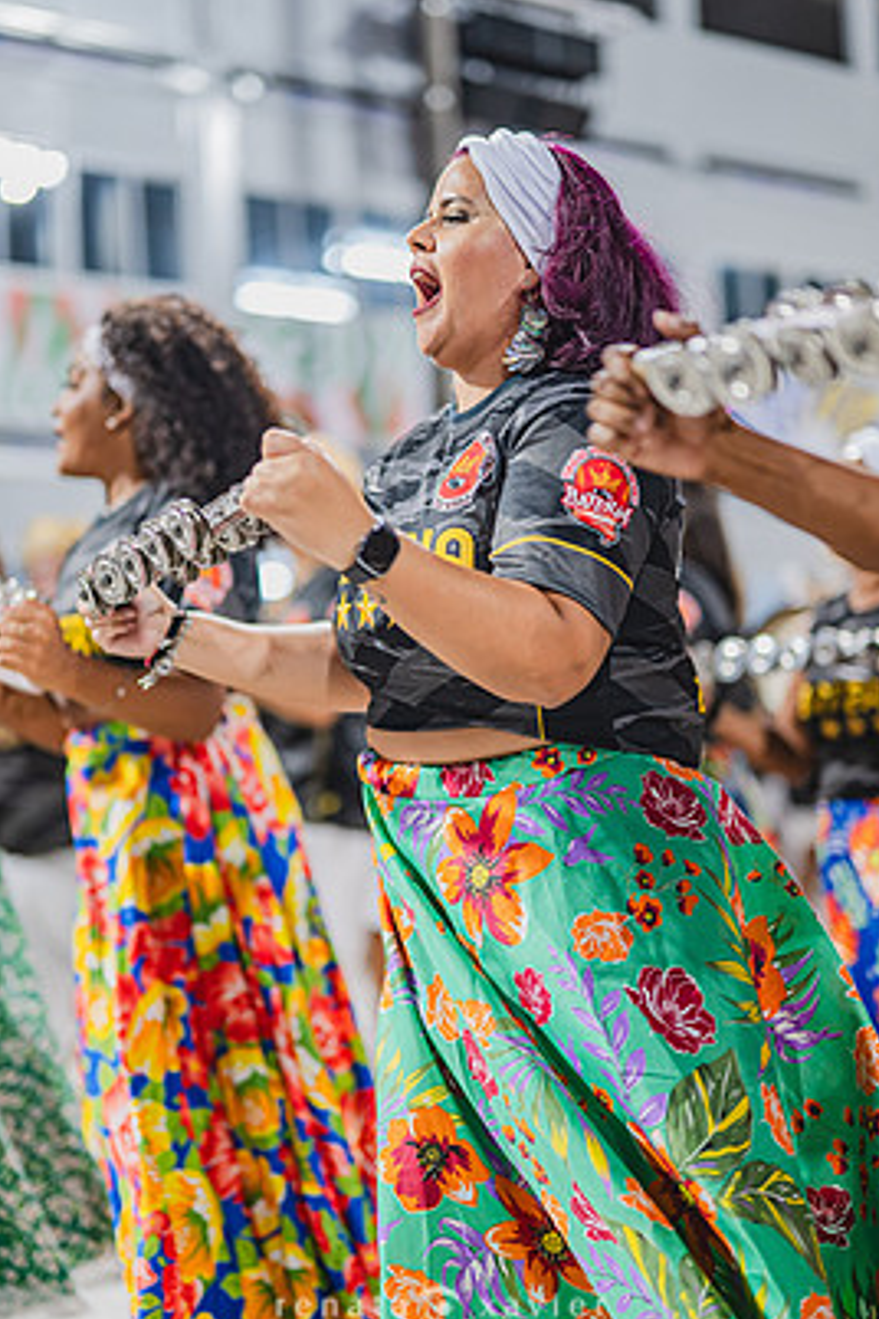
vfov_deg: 35.6
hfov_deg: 24.2
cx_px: 436
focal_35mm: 56
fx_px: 2051
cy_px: 627
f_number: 1.3
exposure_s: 1/1000
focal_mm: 50
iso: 1600
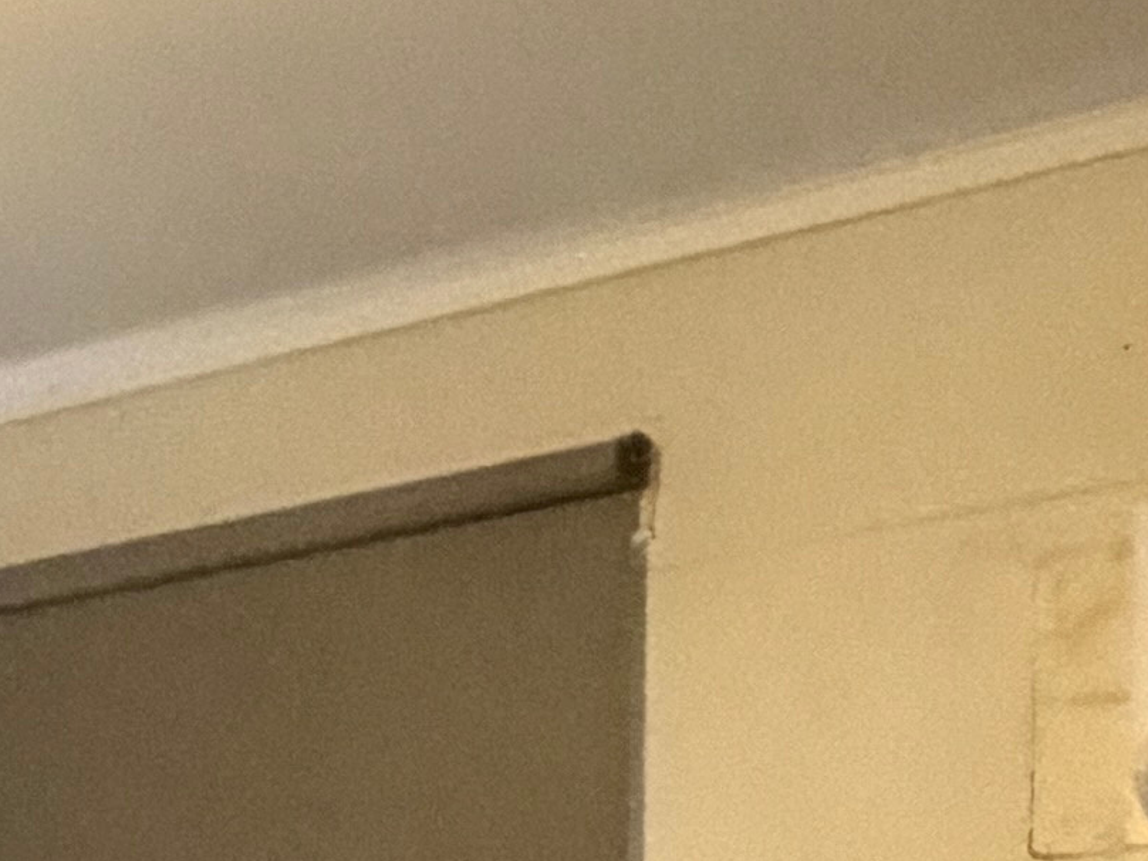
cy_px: 1739
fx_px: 3283
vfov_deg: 12.9
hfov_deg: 18.3
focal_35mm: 99
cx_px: -404
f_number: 2.2
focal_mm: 2.22
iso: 1000
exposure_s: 1/33
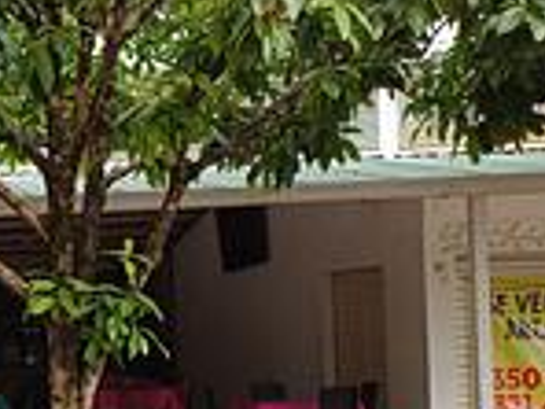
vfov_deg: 20.2
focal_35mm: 72
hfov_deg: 23.2
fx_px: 1134
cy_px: 335
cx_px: -208
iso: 50
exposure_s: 1/158
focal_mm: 4.65
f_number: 1.8
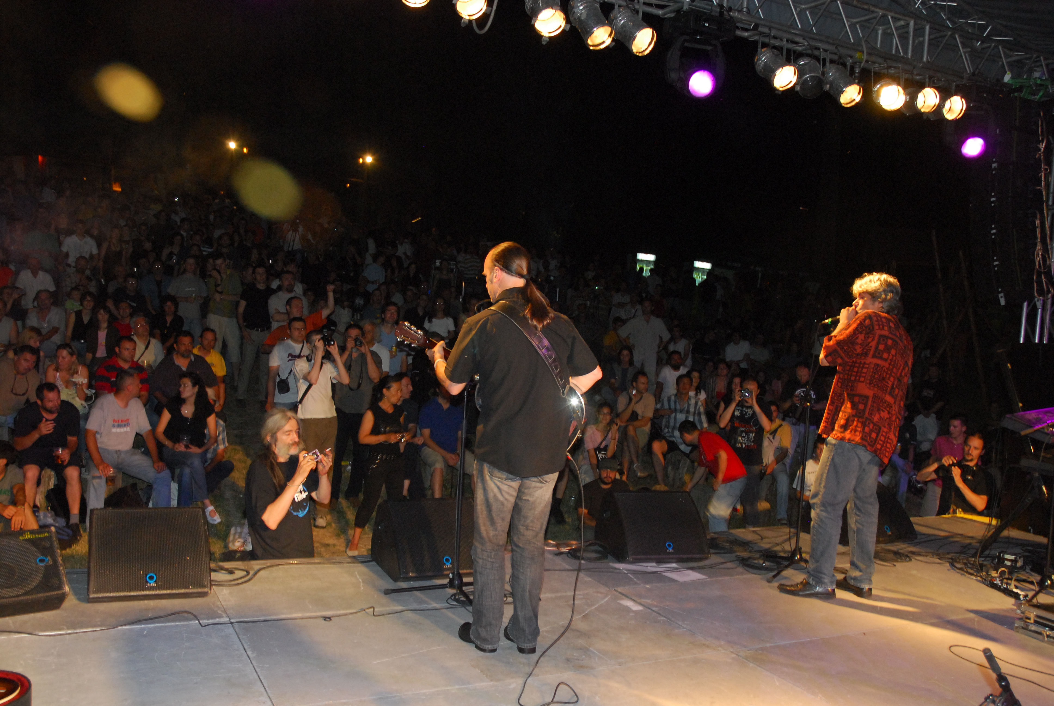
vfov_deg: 40.1
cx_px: 527
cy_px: 353
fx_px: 967
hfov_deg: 57.2
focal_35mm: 33
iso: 800
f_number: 5
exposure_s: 1/30
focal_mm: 22
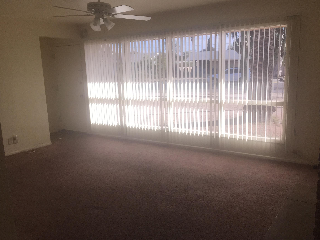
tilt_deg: -10.0
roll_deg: +1.4
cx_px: 168
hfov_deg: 58.3
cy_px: 123
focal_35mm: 31
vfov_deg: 45.4
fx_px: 287
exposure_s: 1/3049
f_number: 2.2
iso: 80
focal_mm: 4.15
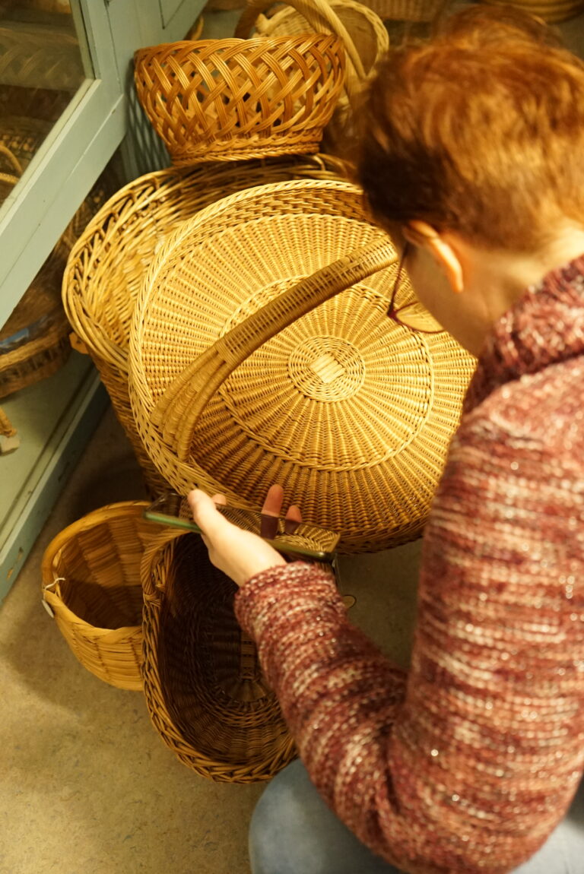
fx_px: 1118
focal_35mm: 46
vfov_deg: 42.7
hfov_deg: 29.3
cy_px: 437
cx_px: 292
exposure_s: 1/125
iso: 8000
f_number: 4
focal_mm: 46
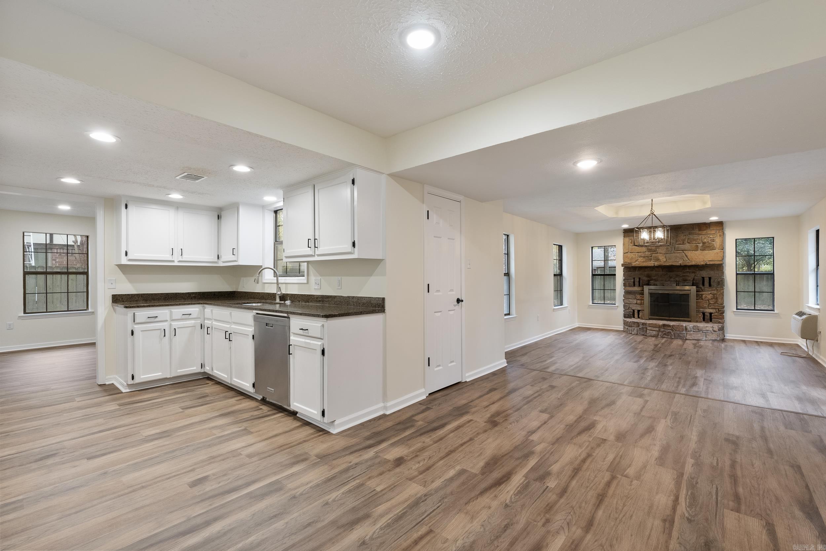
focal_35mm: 16
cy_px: 276
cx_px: 413
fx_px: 367
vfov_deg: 73.8
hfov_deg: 96.7
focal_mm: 16
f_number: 9
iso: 640
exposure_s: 1/5
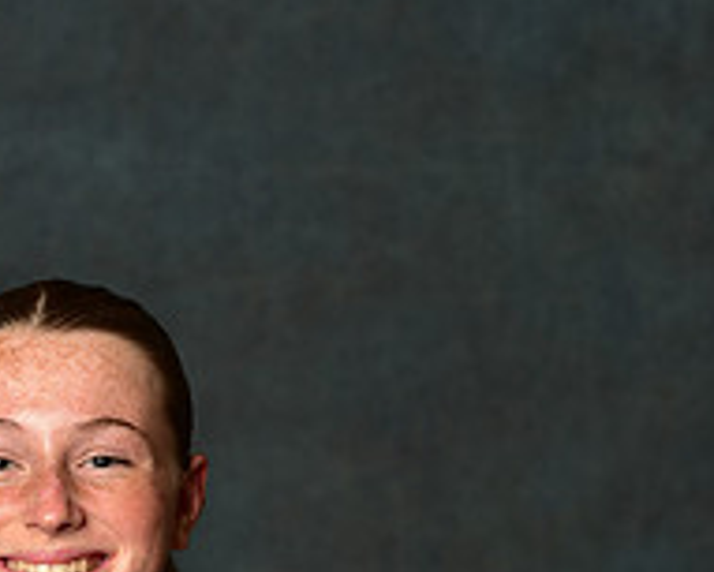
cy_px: 826
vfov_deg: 4.2
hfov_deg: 5.2
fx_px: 7823
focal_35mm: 370
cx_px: 39
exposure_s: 1/200
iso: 200
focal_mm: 130
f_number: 5
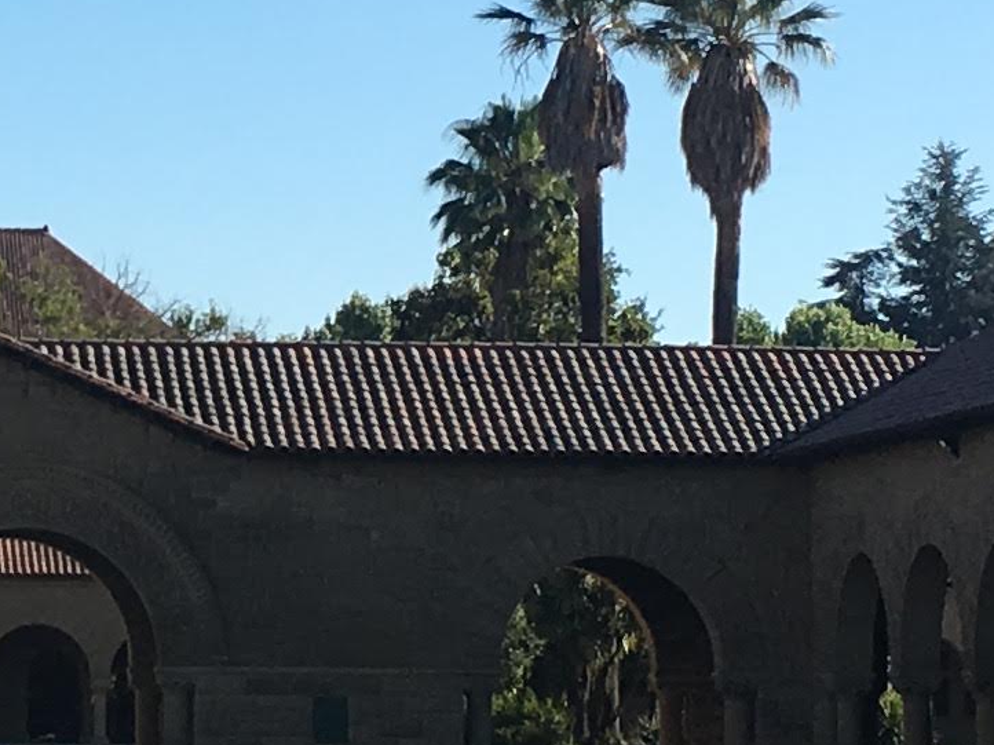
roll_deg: +1.4
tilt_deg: +5.0
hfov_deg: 12.0
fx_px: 4650
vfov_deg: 9.2
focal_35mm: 162
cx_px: -101
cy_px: 258
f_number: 2.2
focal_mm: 4.15
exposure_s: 1/1374
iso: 25
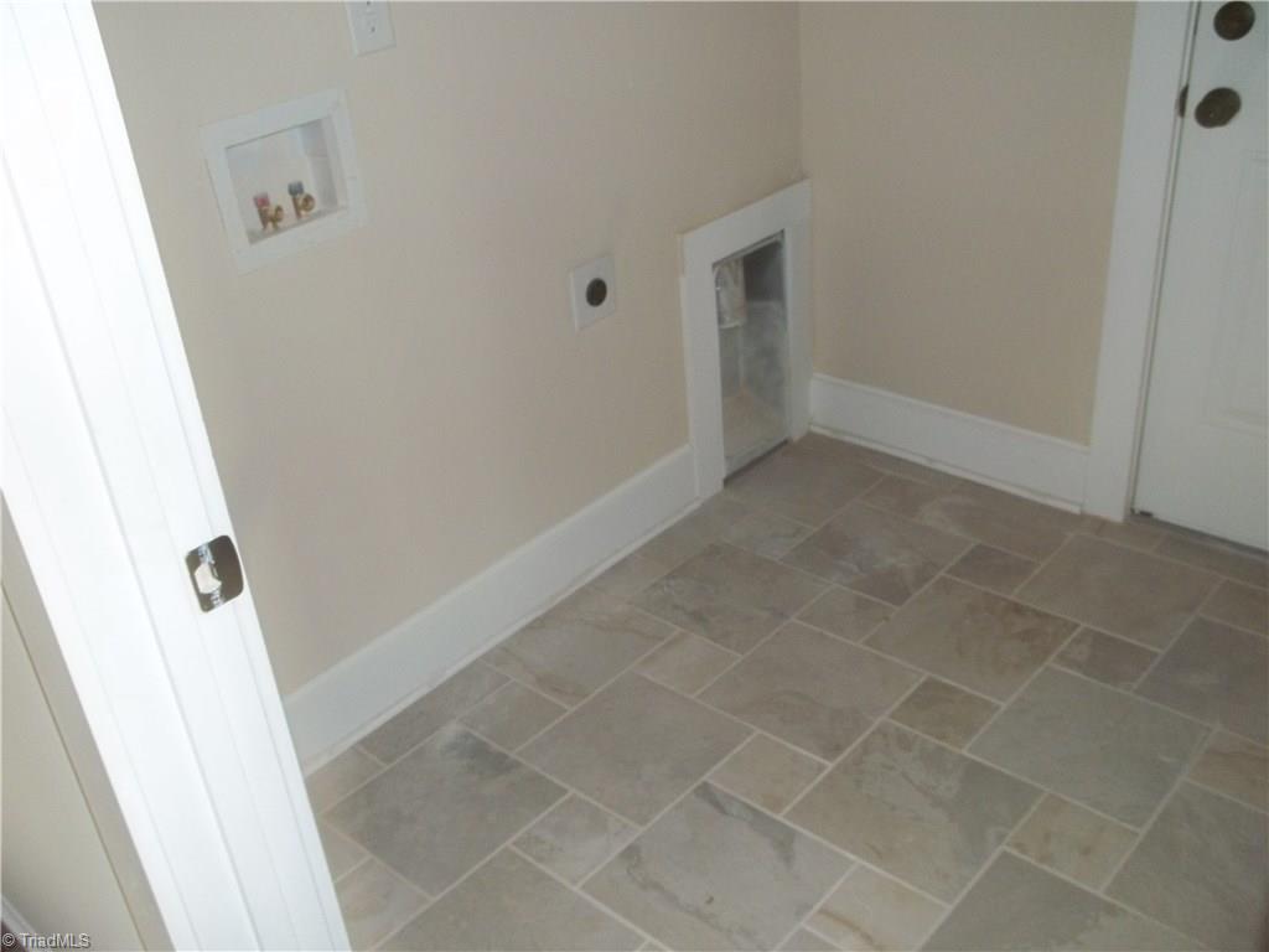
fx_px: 1210
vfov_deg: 42.9
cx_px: 634
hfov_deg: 55.4
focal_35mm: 33
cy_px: 476
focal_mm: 5.9
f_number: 3.3
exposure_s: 1/30
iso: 160
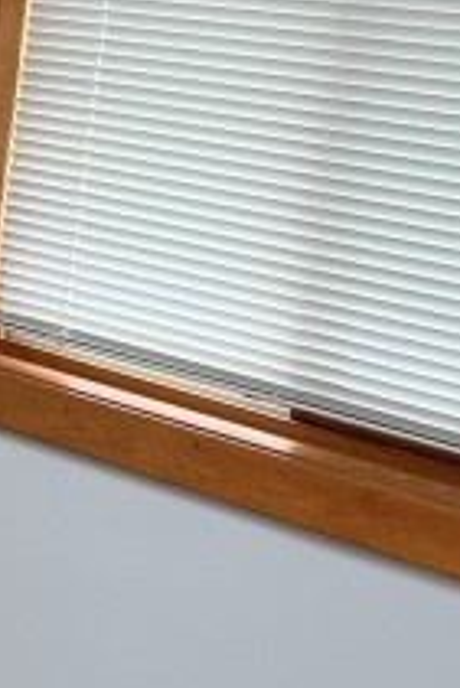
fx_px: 2315
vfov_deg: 16.9
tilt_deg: -12.4
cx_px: -793
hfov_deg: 9.5
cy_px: 300
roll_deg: -3.6
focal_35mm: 121
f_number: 1.78
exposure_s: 1/72
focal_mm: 6.76
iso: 64
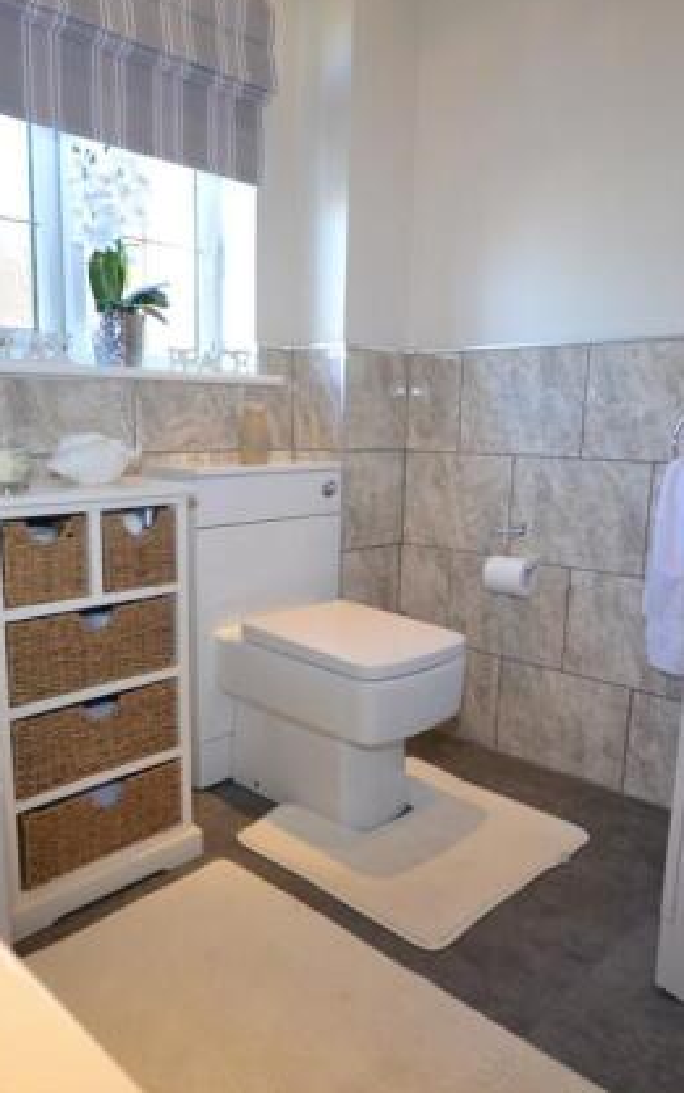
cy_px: 554
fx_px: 715
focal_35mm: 24
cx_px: 287
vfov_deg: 74.8
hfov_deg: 50.9
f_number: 4
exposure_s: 1/60
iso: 560
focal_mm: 10
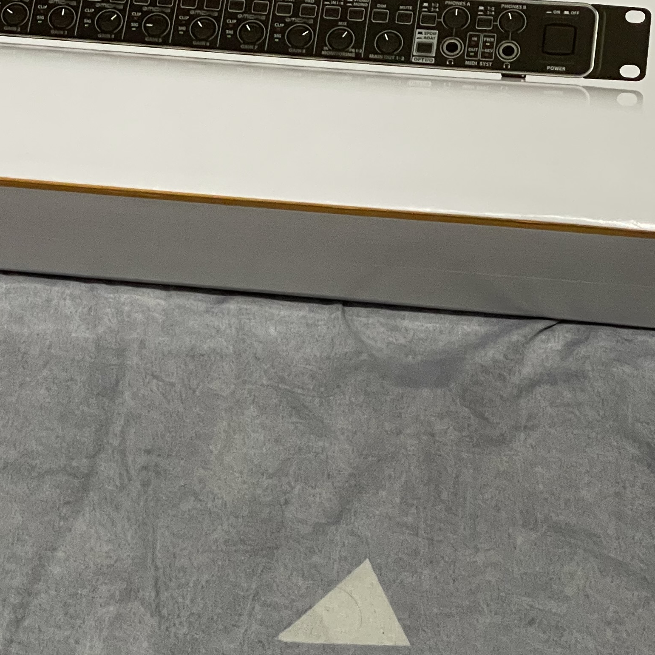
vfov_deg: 11.7
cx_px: 233
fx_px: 3168
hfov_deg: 11.8
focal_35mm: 148
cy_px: 45
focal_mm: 7.5
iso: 800
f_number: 2.2
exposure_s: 1/60
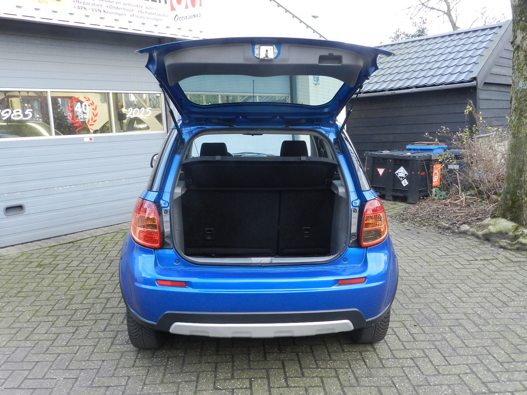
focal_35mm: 32
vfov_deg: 44.2
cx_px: 264
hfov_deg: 56.8
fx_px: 487
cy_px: 198
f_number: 3.7
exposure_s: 1/25
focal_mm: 5.6
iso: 400
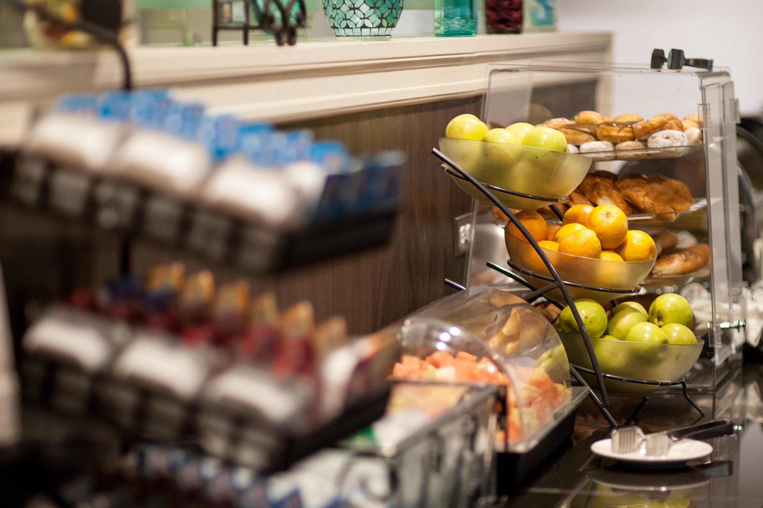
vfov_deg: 11.6
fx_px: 2499
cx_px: 437
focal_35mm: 118
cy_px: 317
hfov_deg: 17.3
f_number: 1.4
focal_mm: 85
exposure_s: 1/125
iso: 800
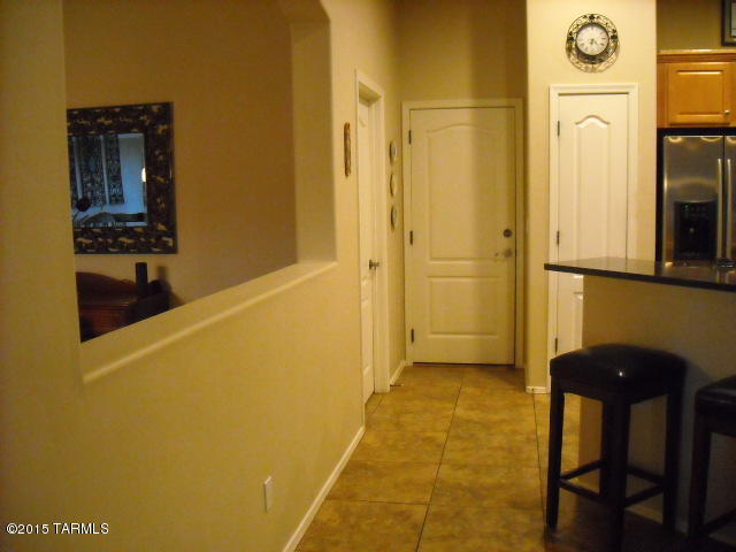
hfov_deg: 52.6
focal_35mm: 35
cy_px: 276
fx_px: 744
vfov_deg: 40.7
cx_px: 368
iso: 800
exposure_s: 1/38
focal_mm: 5.7
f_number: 2.8
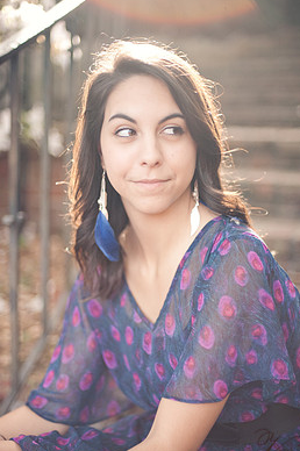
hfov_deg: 23.3
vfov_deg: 34.5
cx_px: 155
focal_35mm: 58
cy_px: 244
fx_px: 726
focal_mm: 50
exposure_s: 1/1000
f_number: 1.4
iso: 320
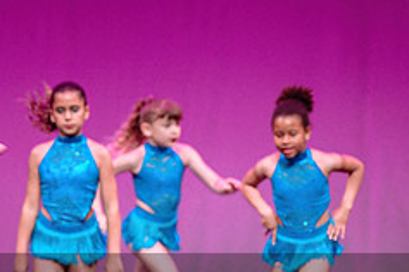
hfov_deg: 5.2
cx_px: 130
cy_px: 345
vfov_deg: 3.5
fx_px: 4487
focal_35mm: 395
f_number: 2.8
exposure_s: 1/250
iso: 1250
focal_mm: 150
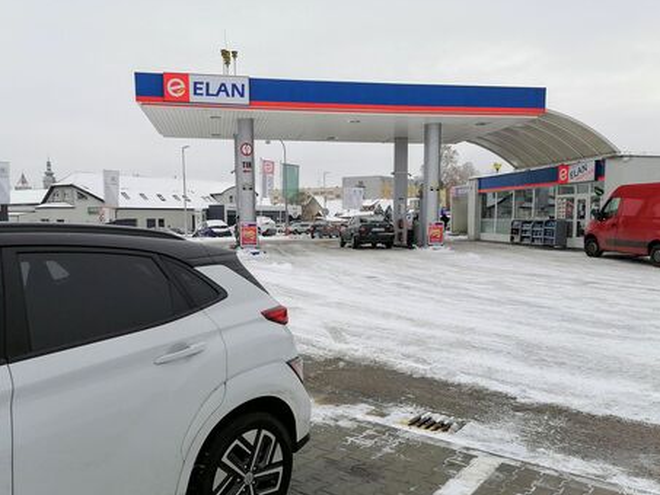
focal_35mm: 31
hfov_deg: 58.3
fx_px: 591
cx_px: 321
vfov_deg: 45.4
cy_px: 278
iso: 50
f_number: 1.8
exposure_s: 1/1337
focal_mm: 5.3
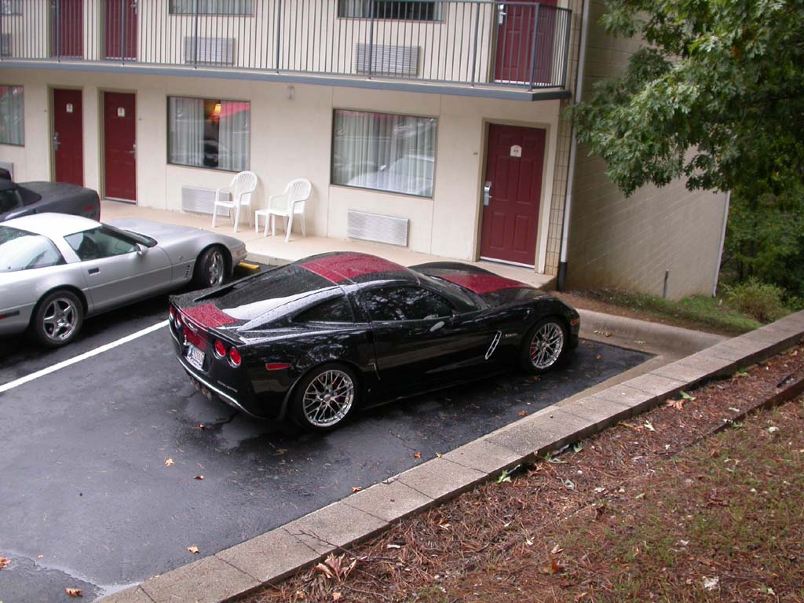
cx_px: 402
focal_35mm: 38
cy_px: 302
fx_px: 883
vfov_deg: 37.7
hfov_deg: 49.0
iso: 100
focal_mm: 7.85
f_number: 3.7
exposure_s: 1/96
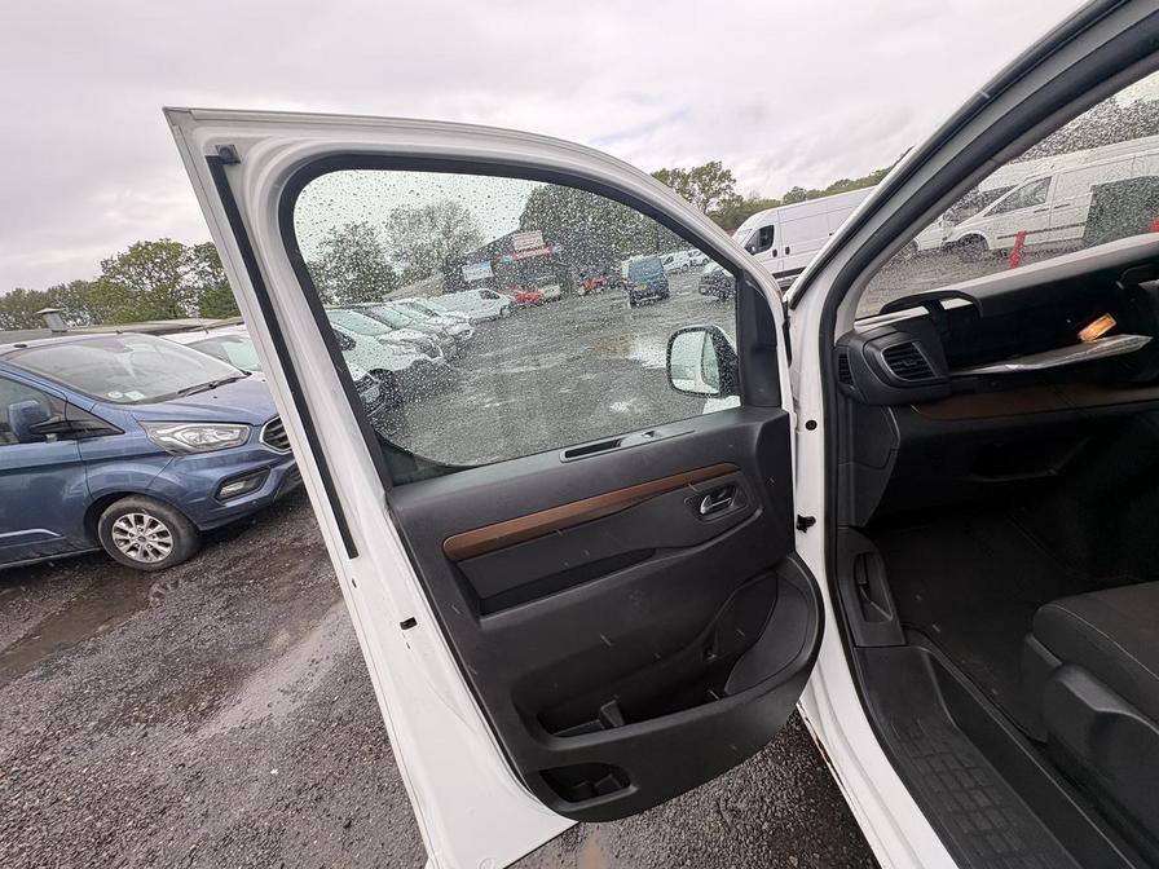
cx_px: 580
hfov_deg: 102.1
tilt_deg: -14.1
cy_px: 434
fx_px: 469
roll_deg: +12.5
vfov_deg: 85.7
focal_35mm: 14
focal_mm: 2.22
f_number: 2.2
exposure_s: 1/268
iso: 40
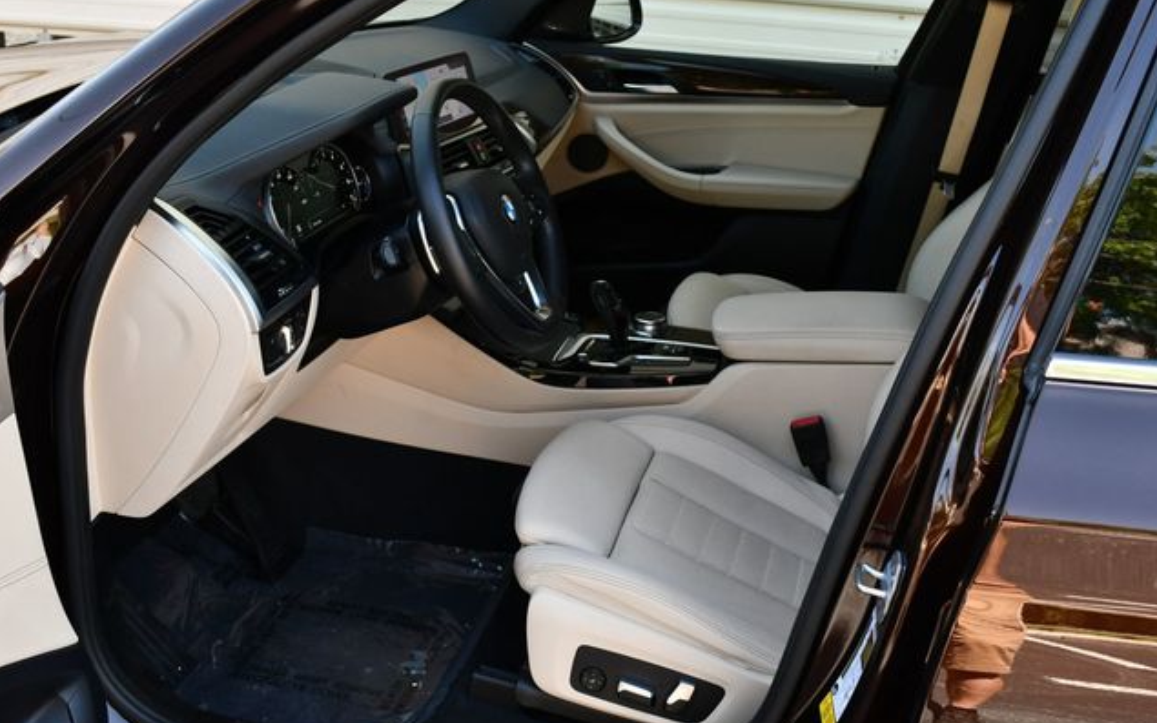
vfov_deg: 34.4
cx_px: 578
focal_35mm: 37
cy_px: 351
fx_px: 1167
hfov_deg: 52.7
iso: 400
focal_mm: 18
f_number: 4.5
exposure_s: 1/250
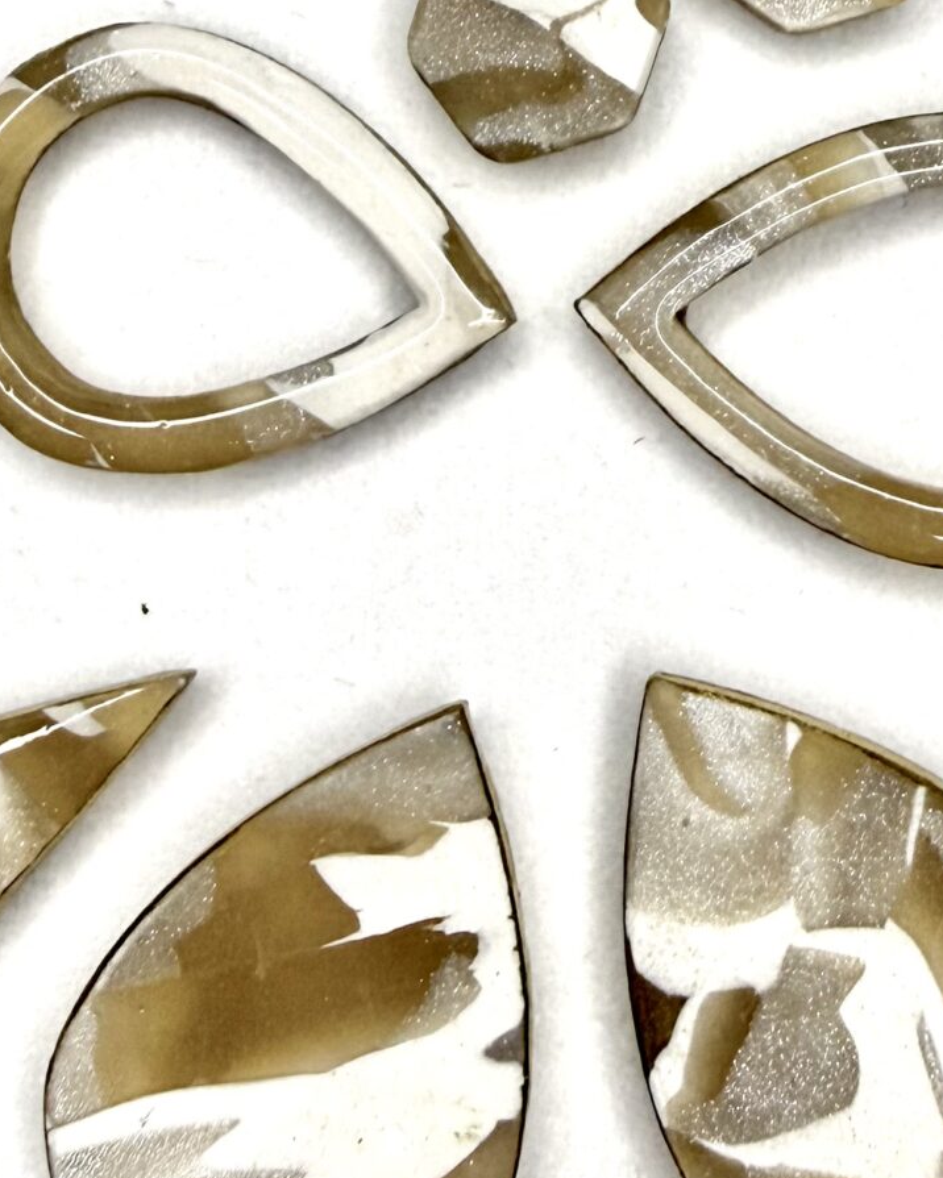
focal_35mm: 67
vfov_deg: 28.0
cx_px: 666
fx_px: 2337
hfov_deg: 22.7
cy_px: 334
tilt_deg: -82.3
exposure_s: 1/120
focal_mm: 2.22
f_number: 2.2
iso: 64
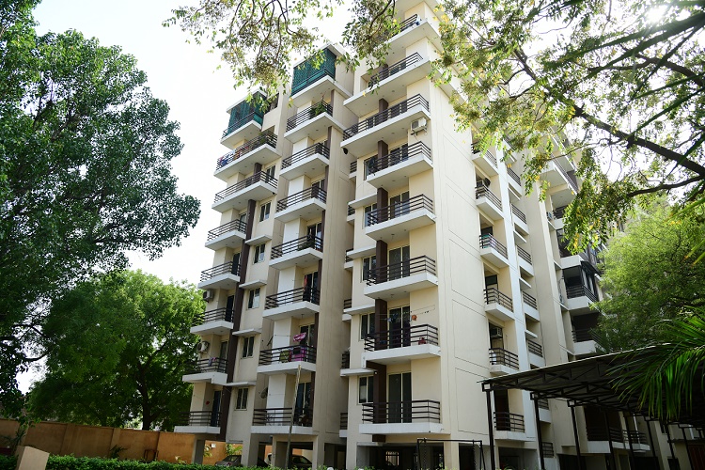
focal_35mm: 24
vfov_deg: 53.1
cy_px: 235
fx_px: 470
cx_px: 352
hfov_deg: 73.7
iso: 100
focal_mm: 24
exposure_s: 1/125
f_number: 5.6
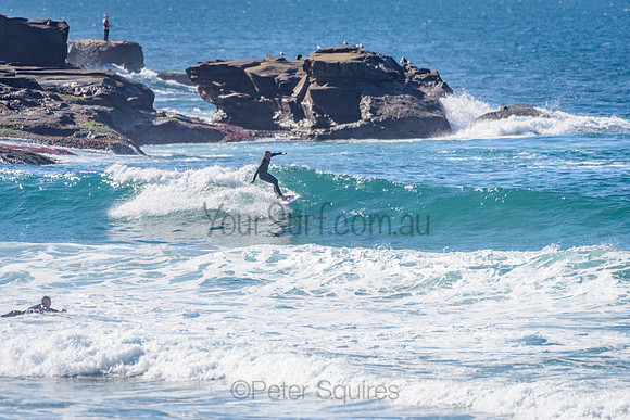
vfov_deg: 2.2
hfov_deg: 3.4
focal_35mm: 613
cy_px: 196
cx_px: 275
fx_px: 10734
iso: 250
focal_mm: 500
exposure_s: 1/4000
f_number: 5.6
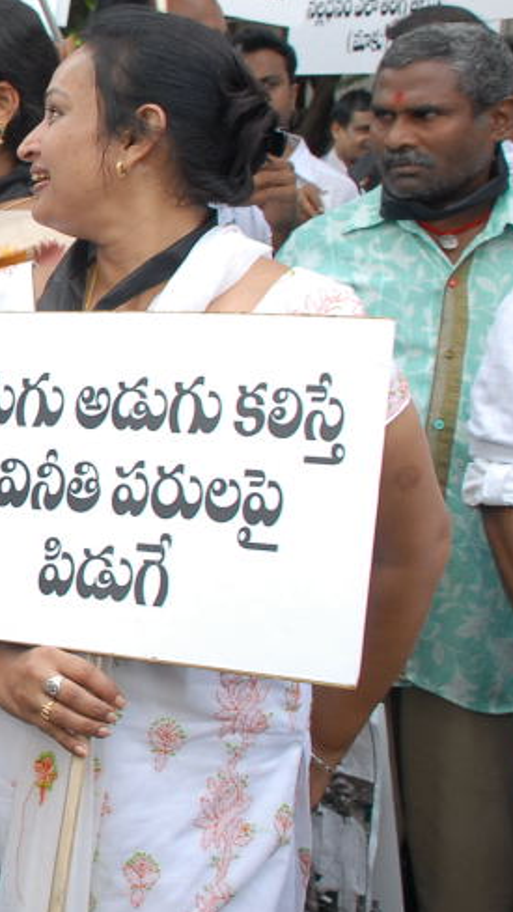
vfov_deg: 31.8
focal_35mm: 66
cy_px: 368
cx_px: -362
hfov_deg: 16.0
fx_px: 1596
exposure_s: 1/125
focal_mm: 20
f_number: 5.6
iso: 200
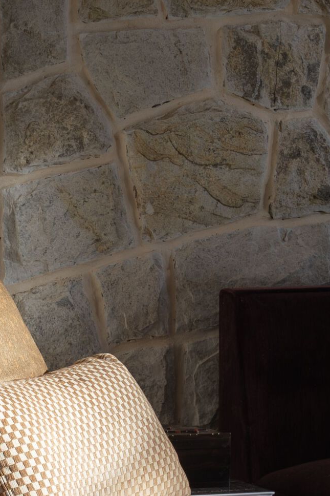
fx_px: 3411
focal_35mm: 248
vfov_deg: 8.3
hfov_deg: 5.5
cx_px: 149
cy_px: 333
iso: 125
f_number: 11
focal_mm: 53.9
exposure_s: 2.5
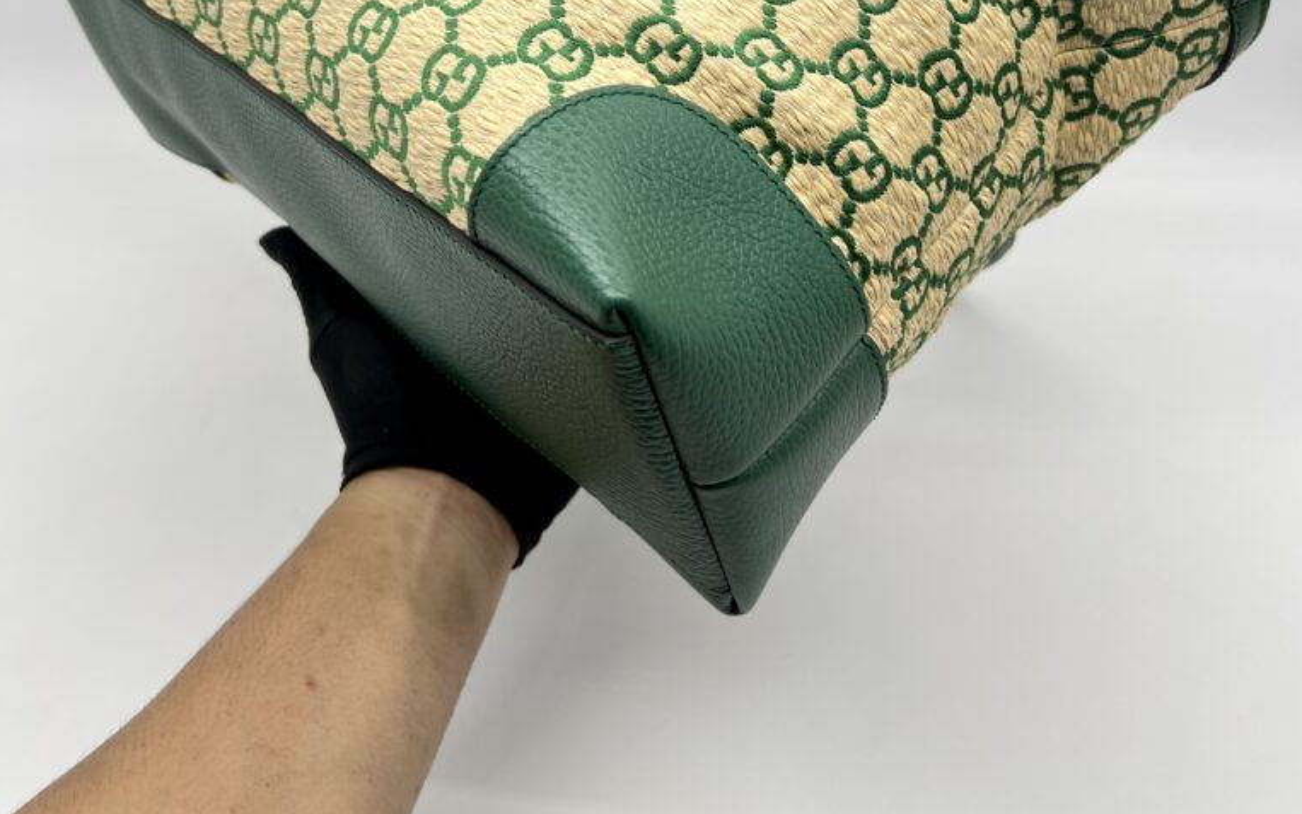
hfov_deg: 52.7
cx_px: 650
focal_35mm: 37
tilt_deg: -26.0
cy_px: 26
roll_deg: +1.2
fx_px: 1313
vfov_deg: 32.1
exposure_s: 1/110
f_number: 1.5
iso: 32
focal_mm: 5.7
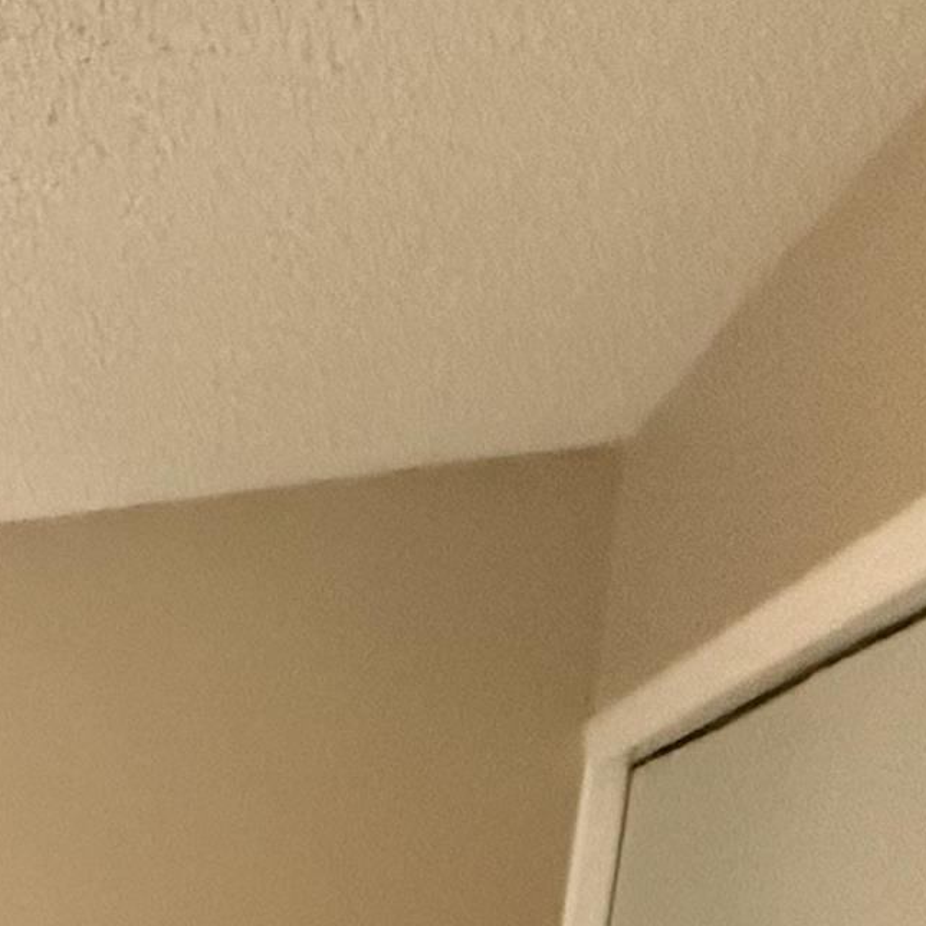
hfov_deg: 17.3
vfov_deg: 24.1
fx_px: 1786
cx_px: -1068
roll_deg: -0.5
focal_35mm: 59
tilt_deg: -7.9
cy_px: 1317
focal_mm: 2.22
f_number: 2.2
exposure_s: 1/60
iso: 1000
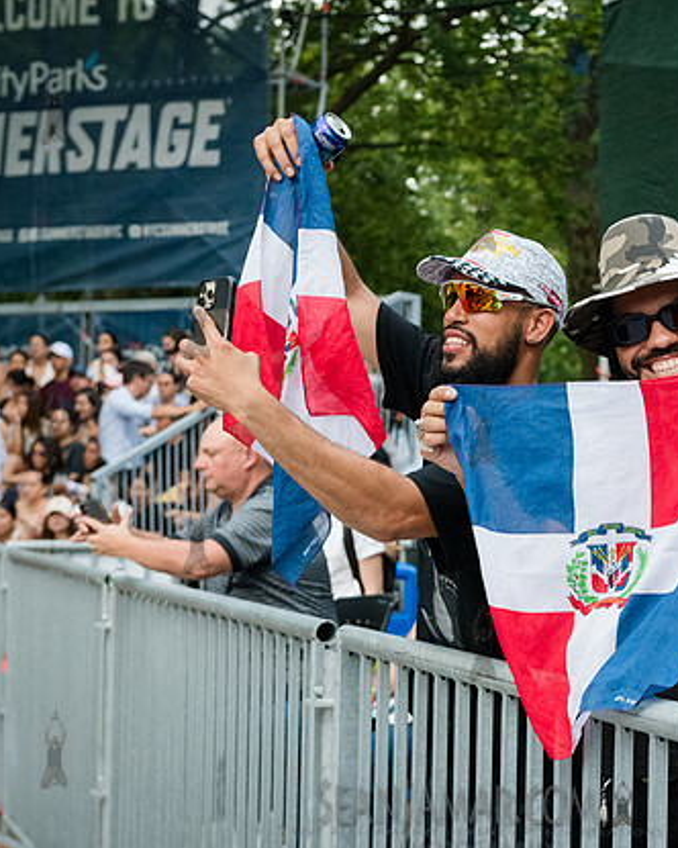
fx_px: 2257
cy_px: 429
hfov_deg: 16.8
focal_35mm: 90
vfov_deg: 21.3
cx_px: 609
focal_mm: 55
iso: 4000
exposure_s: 1/400
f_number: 4.5
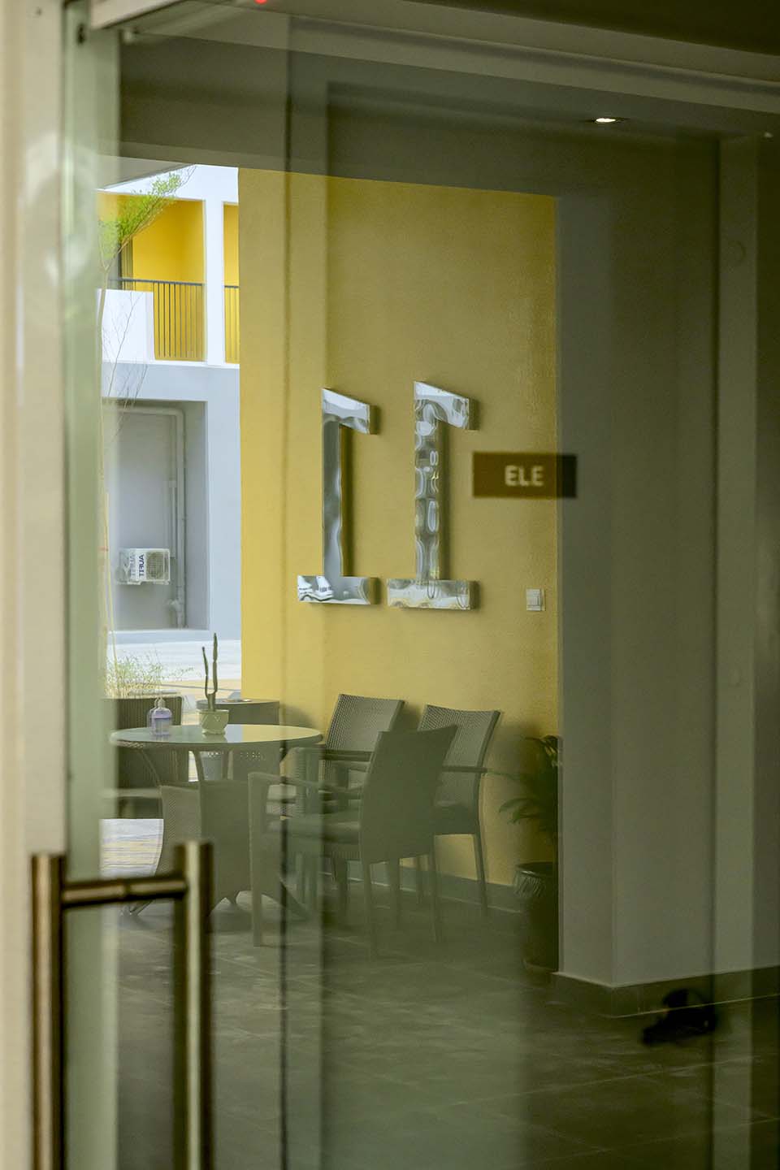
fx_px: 2275
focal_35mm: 70
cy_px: 585
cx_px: 390
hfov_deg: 19.5
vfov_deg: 28.8
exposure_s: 1/200
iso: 2200
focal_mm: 70
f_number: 7.1
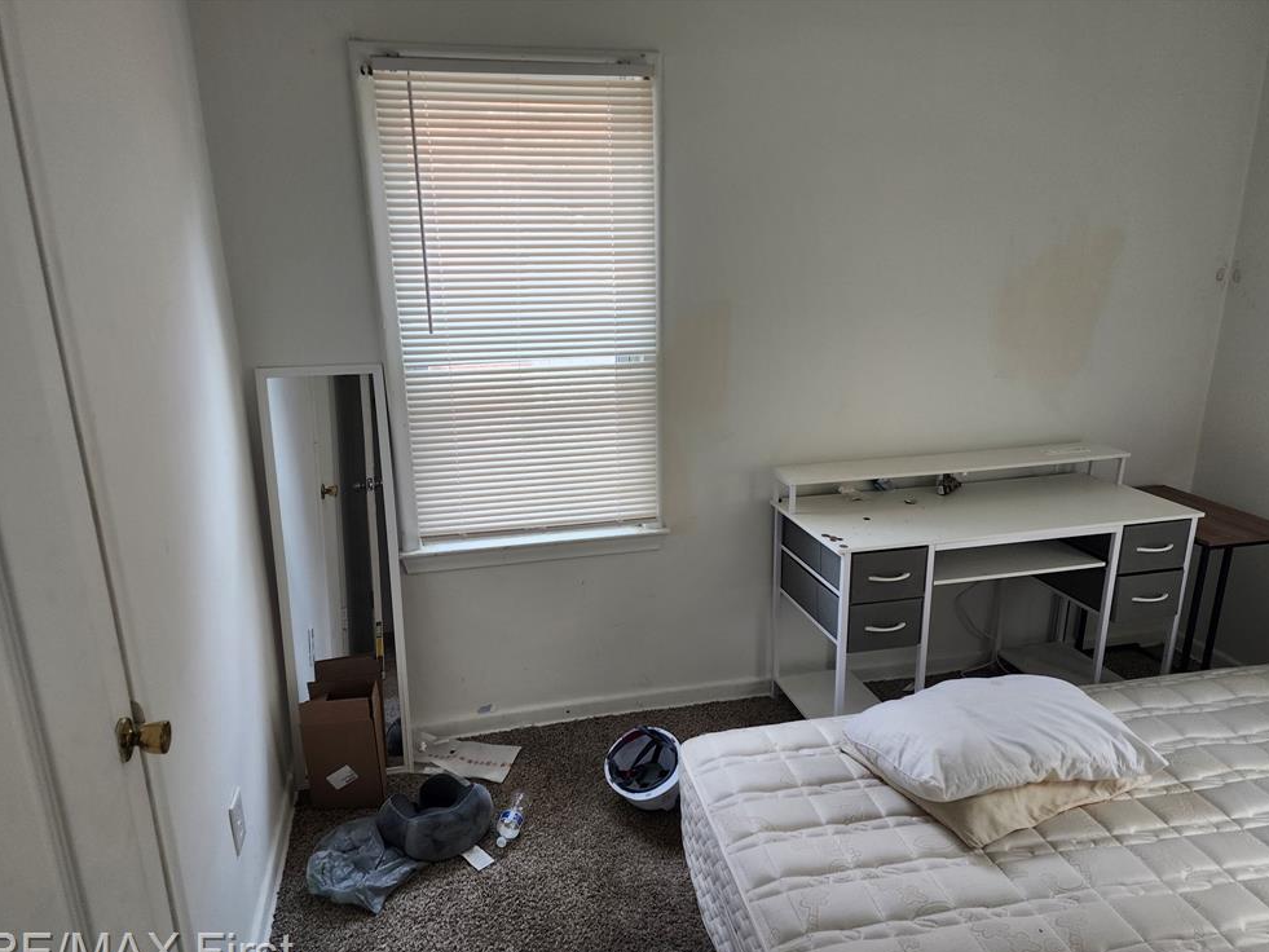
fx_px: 880
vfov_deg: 56.8
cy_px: 494
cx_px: 635
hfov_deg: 71.6
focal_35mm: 24
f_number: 1.8
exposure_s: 1/120
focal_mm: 6.4
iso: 160
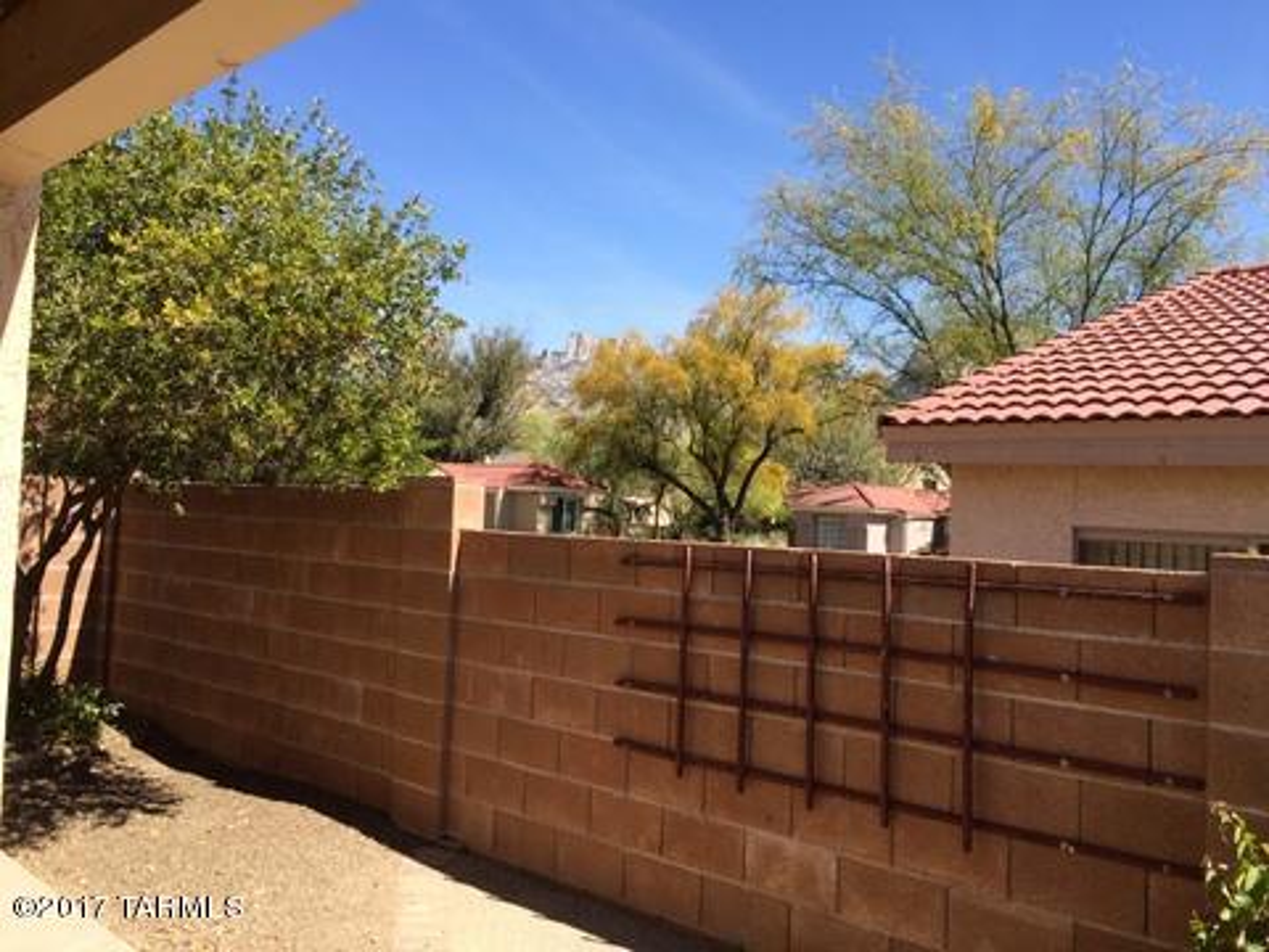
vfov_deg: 48.2
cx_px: 634
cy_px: 476
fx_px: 1063
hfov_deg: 61.7
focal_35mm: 29
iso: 32
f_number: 2.2
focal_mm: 4.15
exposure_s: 1/1208
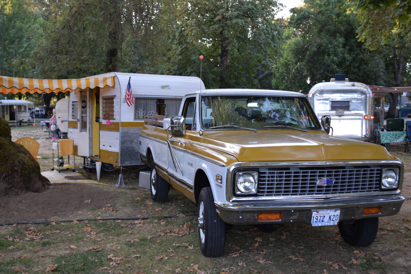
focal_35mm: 42
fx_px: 479
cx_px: 206
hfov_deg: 46.4
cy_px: 137
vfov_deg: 31.9
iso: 400
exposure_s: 1/100
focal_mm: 28
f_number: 5
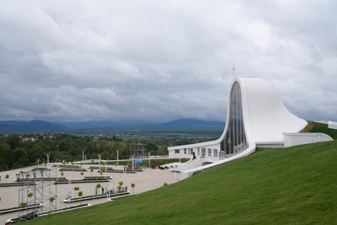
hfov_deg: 50.7
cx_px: 168
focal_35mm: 38
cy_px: 112
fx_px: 356
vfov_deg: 35.1
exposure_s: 1/320
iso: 100
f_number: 6.3
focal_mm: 38
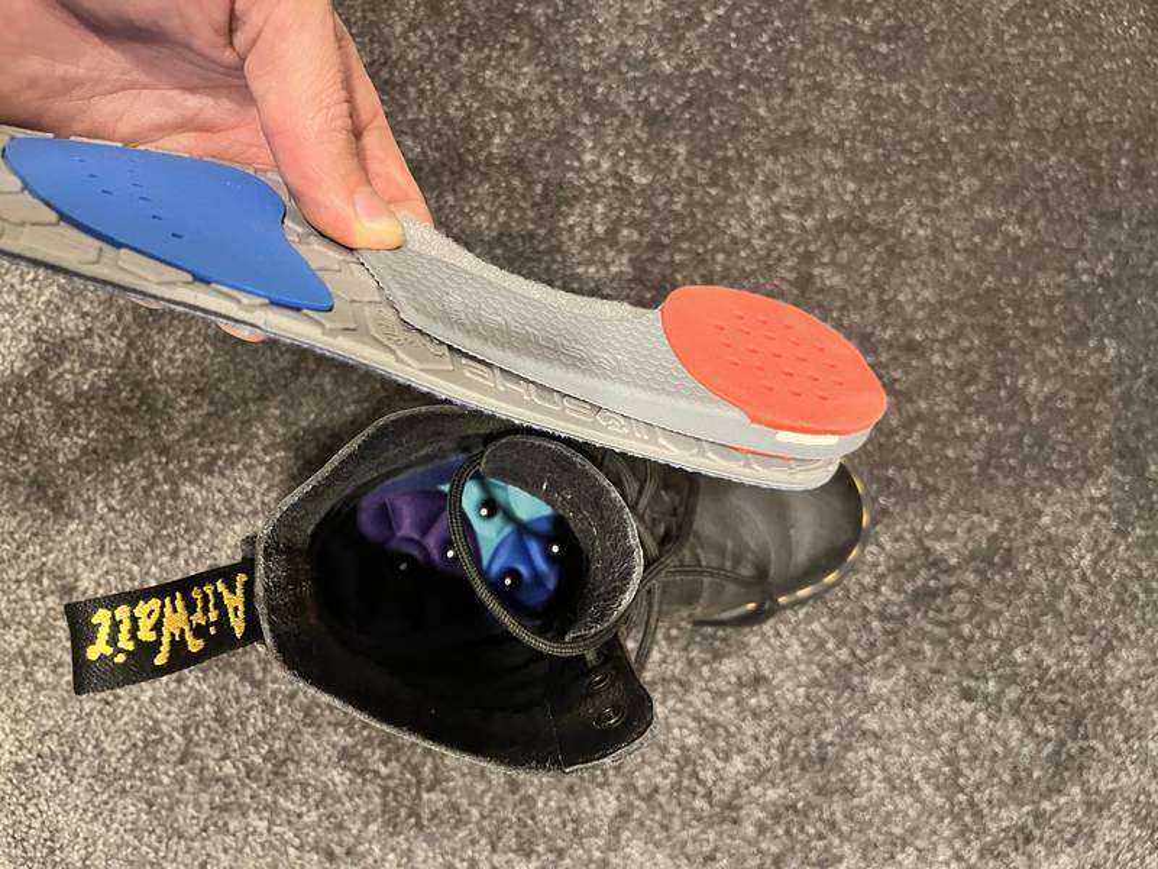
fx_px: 870
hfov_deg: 67.3
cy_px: 434
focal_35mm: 26
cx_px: 579
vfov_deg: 53.1
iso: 640
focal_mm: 5.1
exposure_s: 1/33
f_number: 1.6
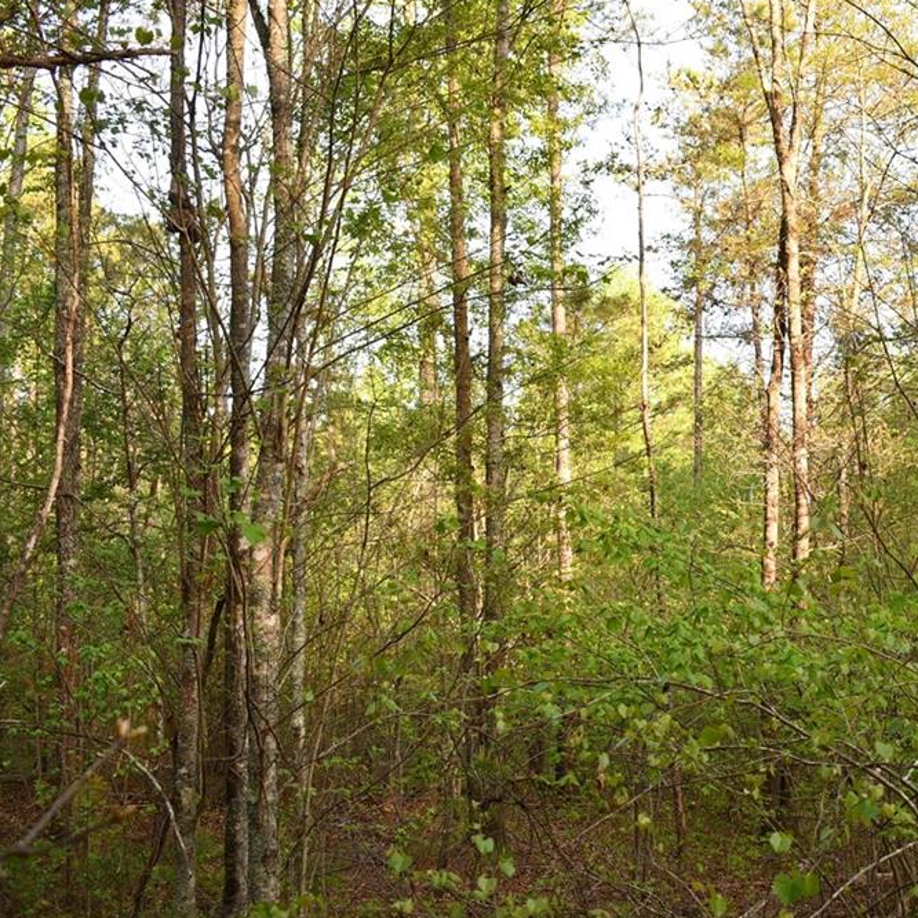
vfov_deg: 36.1
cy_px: 467
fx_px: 1410
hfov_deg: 35.3
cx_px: 682
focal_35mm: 47
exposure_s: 1/250
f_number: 4
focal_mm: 18
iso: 400
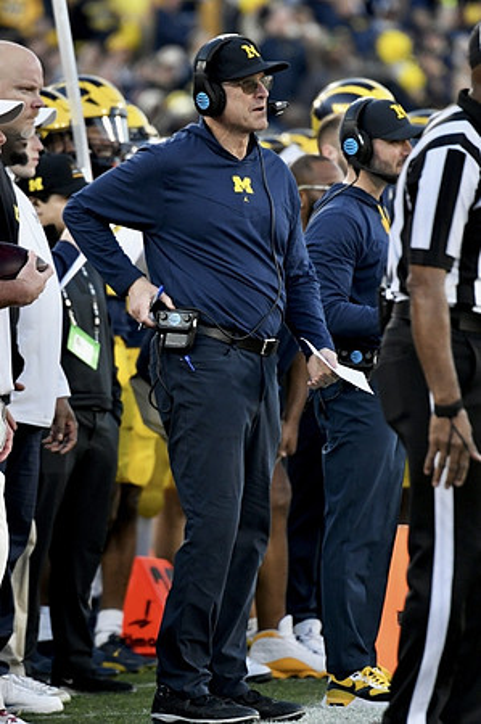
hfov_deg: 2.3
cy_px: 362
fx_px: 12052
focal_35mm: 600
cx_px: 240
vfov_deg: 3.4
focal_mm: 400
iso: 2000
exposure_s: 1/1000
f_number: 5.6
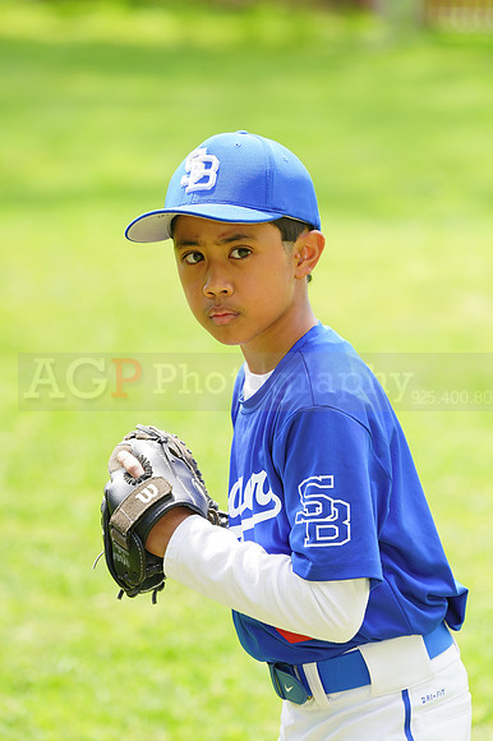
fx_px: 5265
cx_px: 246
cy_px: 370
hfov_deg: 5.4
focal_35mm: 256
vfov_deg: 8.0
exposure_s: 1/200
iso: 200
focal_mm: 256
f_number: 6.3
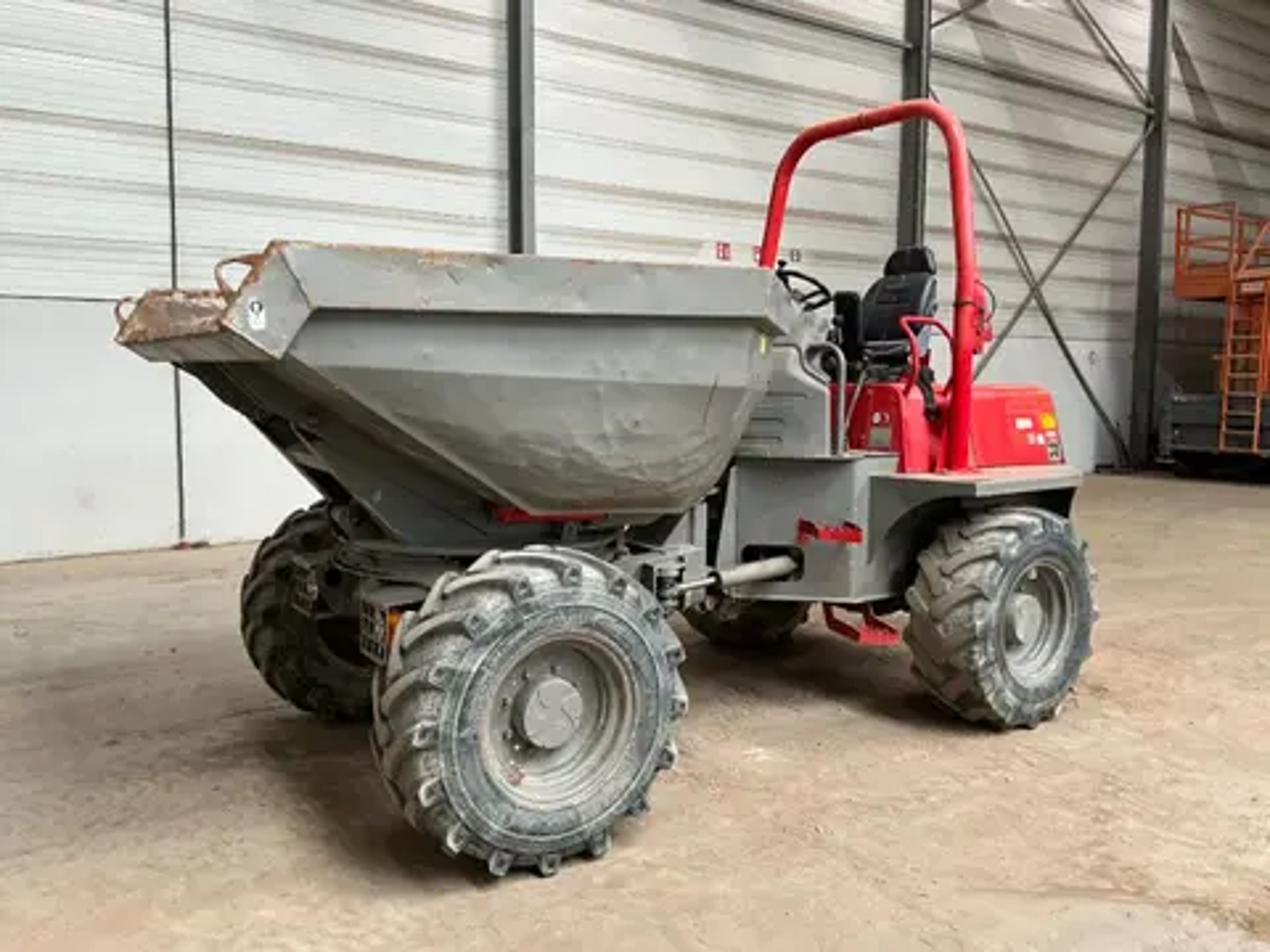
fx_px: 1064
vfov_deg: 48.2
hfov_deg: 61.7
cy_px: 476
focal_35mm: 29
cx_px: 635
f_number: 1.8
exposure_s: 1/60
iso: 80
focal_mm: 3
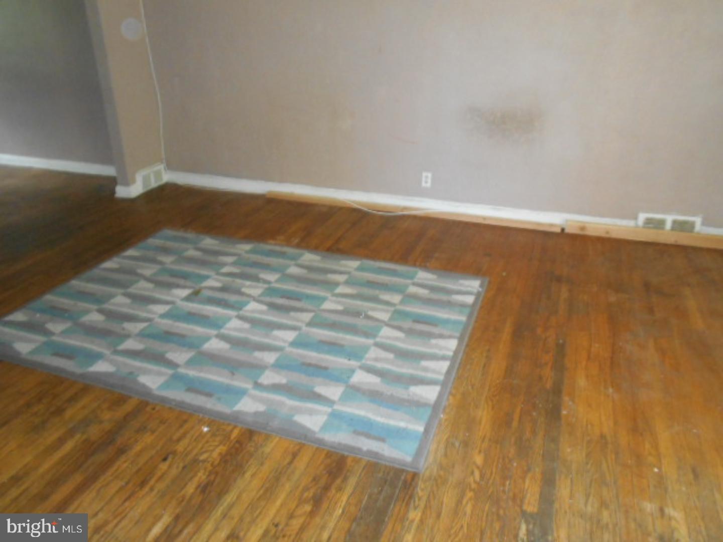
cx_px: 362
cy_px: 271
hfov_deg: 67.3
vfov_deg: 53.1
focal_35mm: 26
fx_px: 543
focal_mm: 4.6
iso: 400
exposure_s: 1/25
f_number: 3.2
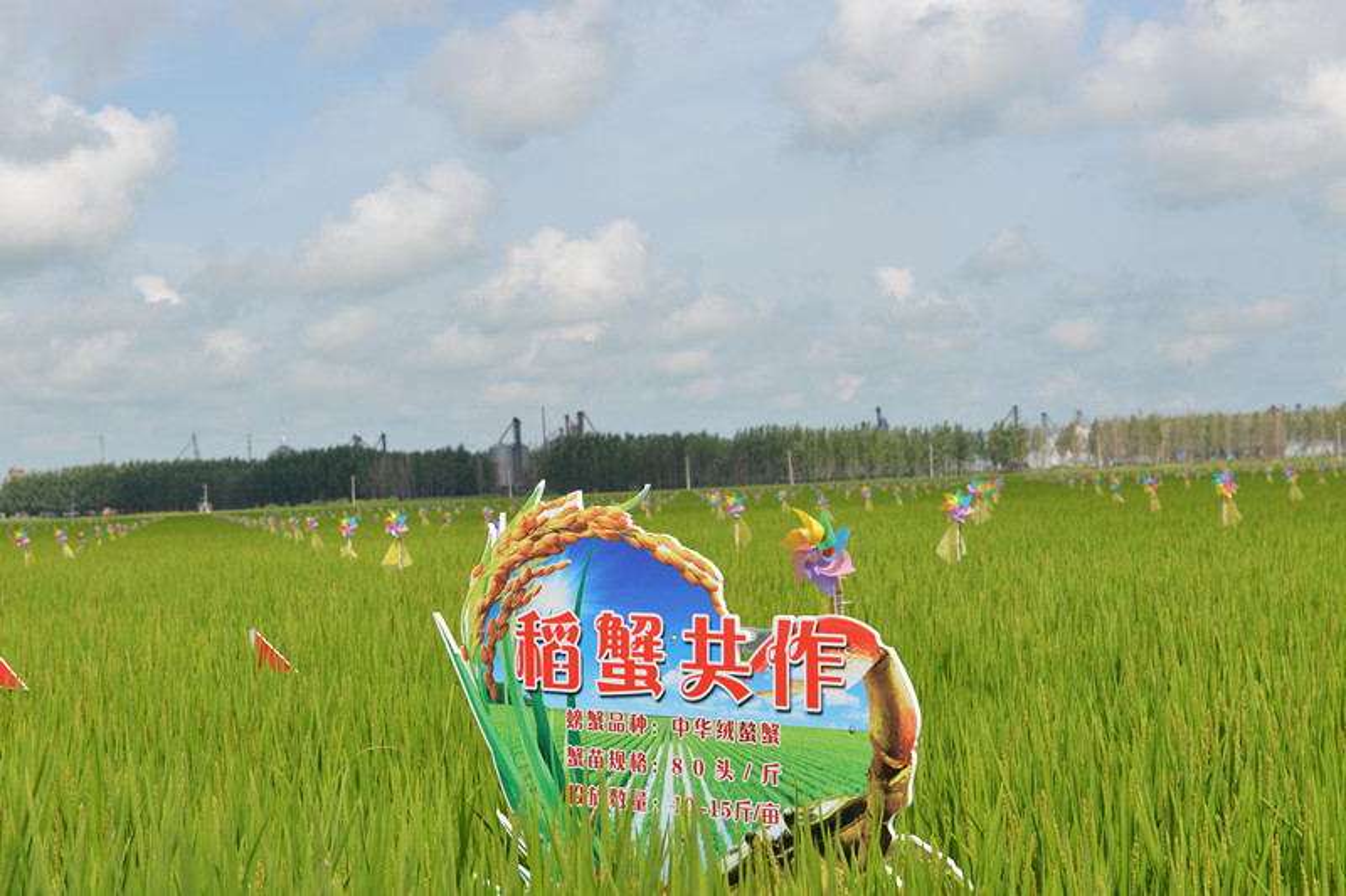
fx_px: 2617
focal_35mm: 70
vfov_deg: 19.4
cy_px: 448
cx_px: 673
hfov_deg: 28.8
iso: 500
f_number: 13
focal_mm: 70
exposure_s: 1/640
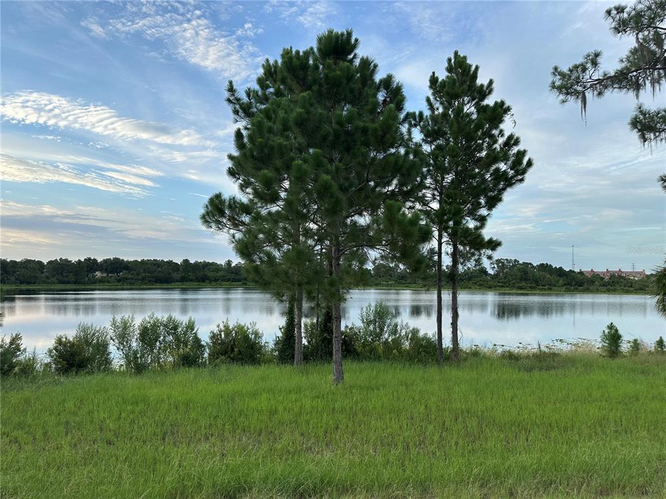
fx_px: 462
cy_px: 250
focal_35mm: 24
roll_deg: -0.6
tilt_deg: +3.2
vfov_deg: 56.8
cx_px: 333
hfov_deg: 71.6
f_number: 1.78
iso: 80
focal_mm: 6.86
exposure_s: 1/1050
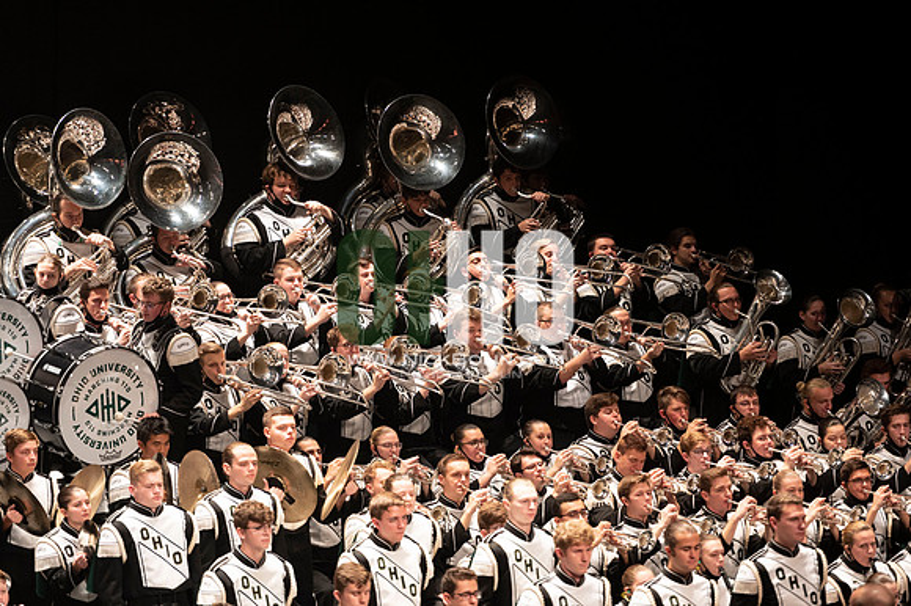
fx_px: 5058
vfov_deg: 6.9
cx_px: 456
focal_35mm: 200
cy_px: 303
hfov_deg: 10.3
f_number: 2.8
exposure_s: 1/500
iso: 2500
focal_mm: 200
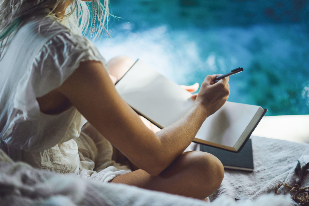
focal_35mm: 55
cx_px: 154
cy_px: 103
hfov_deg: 36.2
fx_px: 472
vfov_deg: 24.6
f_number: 1.8
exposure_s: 1/250
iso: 100
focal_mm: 55
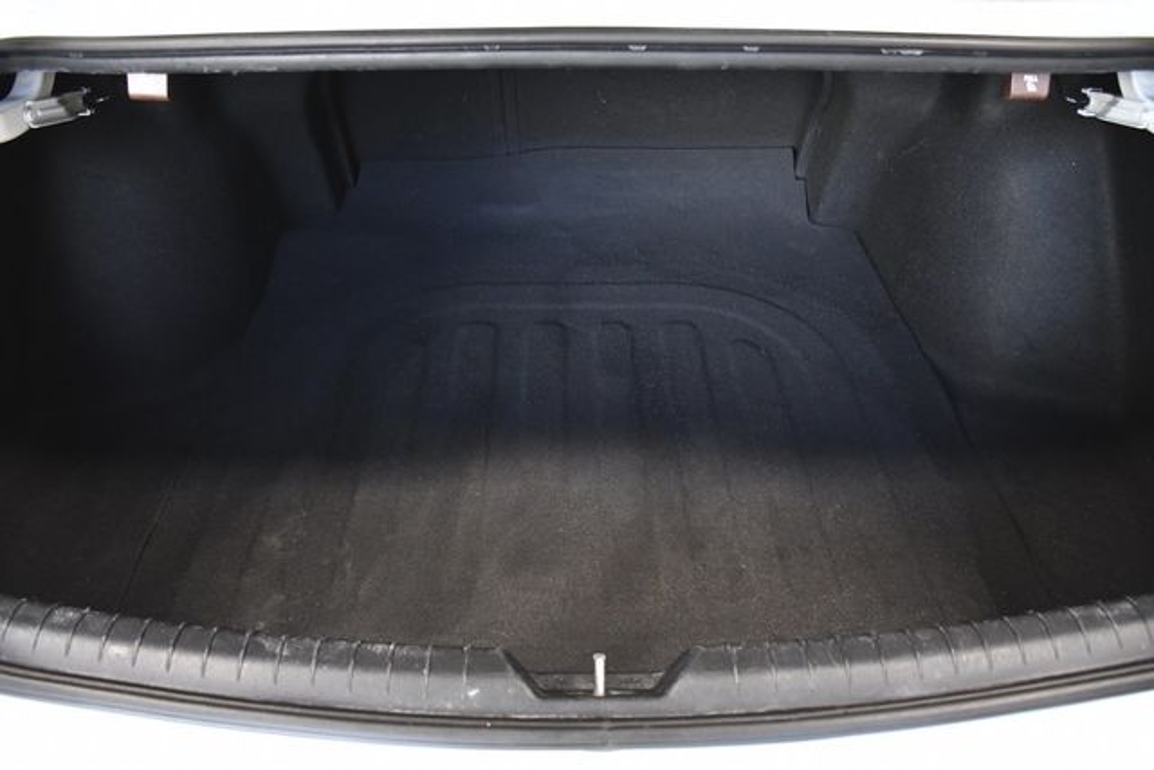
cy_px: 385
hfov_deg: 67.4
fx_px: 866
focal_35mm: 27
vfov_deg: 48.0
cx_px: 577
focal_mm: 18
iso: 2500
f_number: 3.5
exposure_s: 1/250
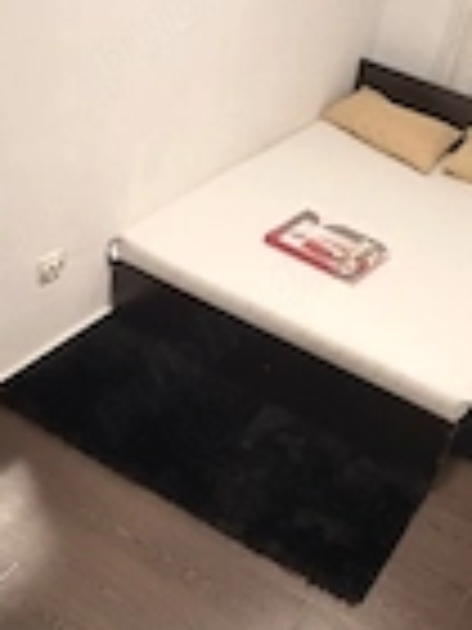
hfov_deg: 35.5
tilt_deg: -37.9
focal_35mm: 40
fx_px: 727
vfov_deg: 46.5
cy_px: 378
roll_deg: -14.4
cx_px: 324
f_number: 2.2
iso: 640
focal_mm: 2.22
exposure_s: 1/33
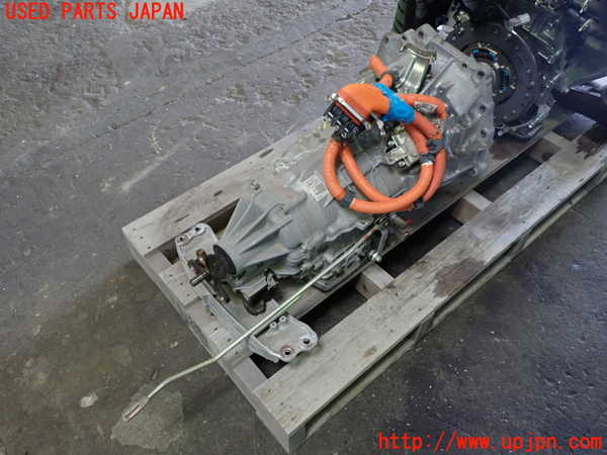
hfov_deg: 60.0
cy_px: 228
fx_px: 526
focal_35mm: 30
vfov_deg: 46.8
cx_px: 304
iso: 200
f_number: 2.3
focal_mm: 5.4
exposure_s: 1/30
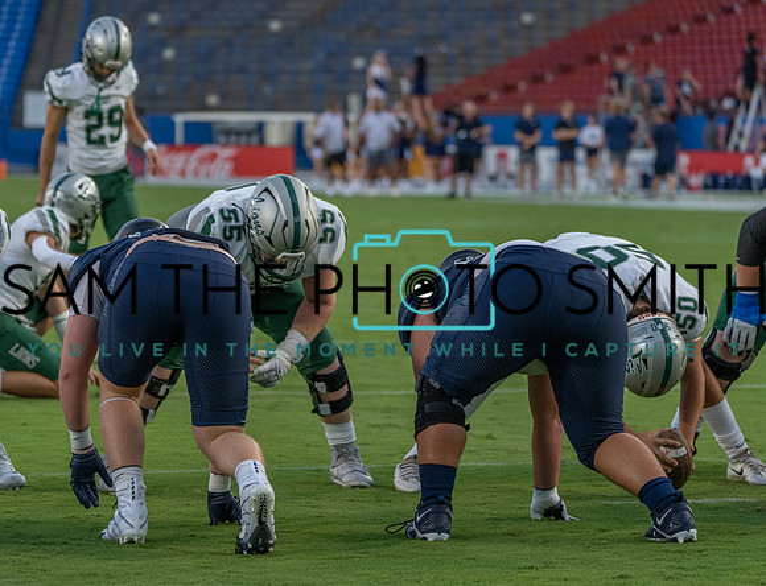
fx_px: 4553
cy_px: 291
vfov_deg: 7.4
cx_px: 335
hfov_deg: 9.6
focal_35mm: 204
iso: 2000
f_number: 5.6
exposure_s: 1/1250
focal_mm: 185
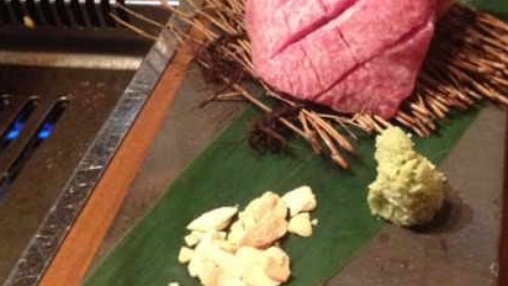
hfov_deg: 28.1
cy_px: 75
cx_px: 391
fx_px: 997
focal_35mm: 74
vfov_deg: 16.3
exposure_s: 1/15
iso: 640
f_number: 2.4
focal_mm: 4.28
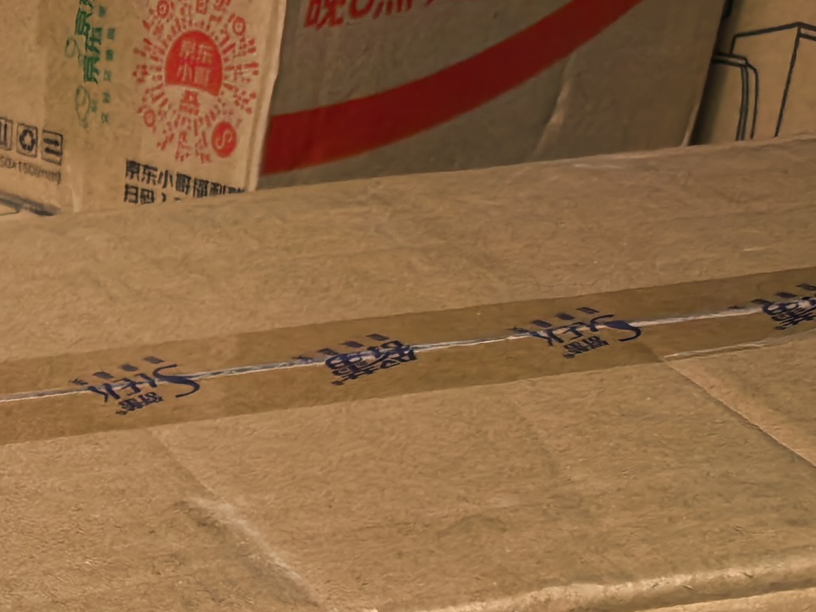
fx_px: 2734
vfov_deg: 10.9
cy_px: 1432
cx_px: -791
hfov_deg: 14.3
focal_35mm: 116
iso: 50
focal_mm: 6.98
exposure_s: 1/126
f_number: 1.4
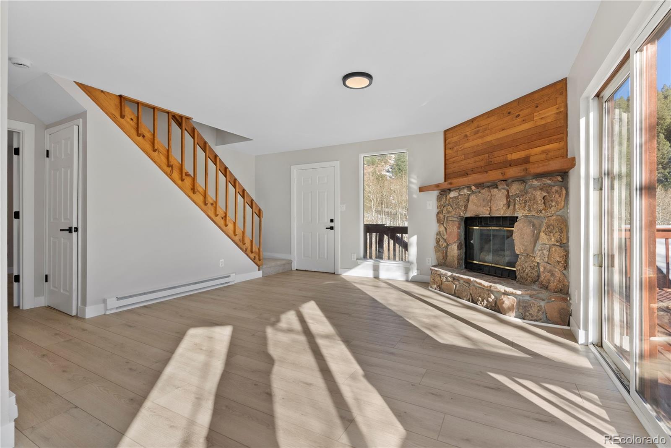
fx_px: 298
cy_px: 224
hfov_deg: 96.7
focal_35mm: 16
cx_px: 336
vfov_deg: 73.8
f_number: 8
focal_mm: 16
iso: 640
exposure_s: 1/60
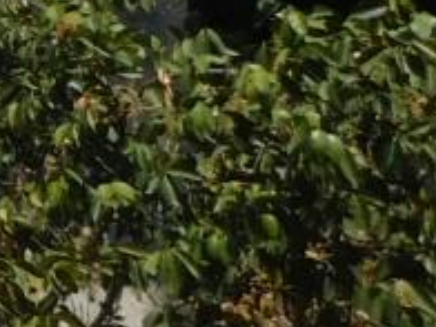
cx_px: -981
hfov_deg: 8.7
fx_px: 2217
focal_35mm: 176
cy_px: -197
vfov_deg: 8.2
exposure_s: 1/640
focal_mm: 4
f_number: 6
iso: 125
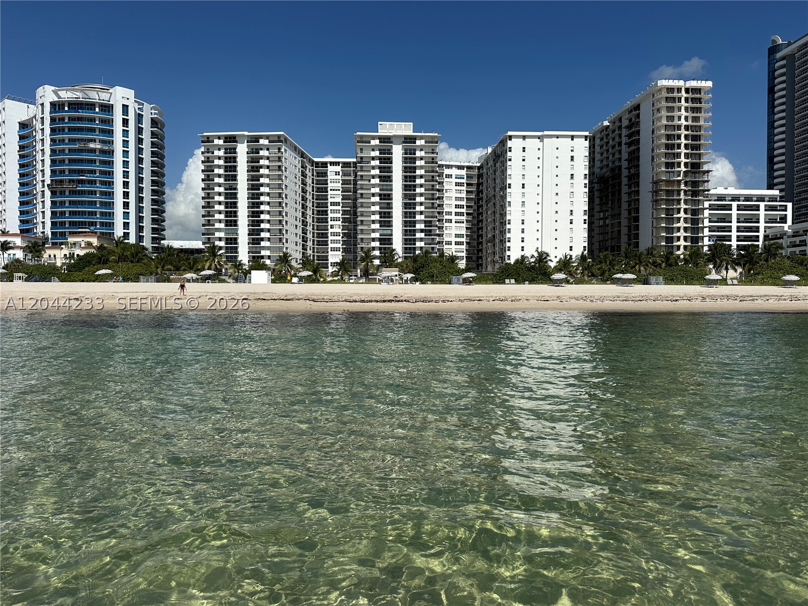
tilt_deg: +0.0
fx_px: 560
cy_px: 303
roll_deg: +0.6
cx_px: 404
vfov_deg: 56.8
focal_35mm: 24
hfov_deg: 71.6
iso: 80
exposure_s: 1/10753
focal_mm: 6.86
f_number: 1.78
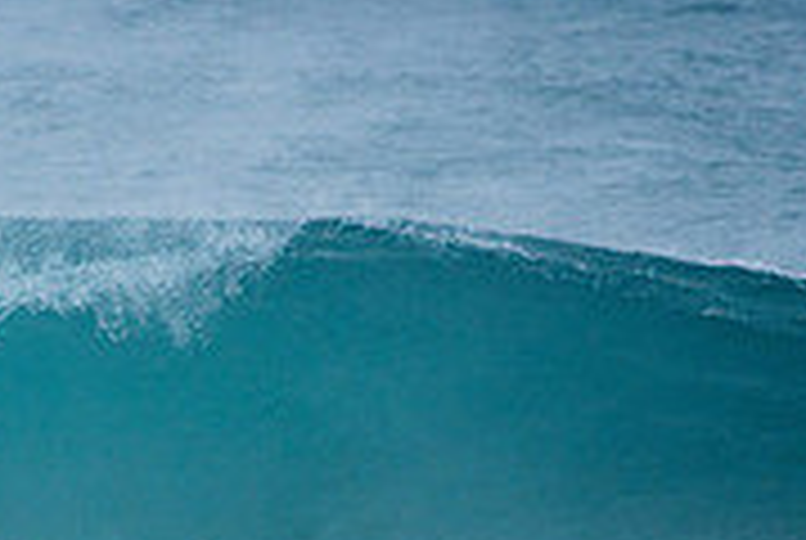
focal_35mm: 1618
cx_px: -59
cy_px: 578
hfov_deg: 1.3
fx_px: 36285
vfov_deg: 0.9
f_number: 5.6
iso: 220
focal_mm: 500
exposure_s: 1/1000
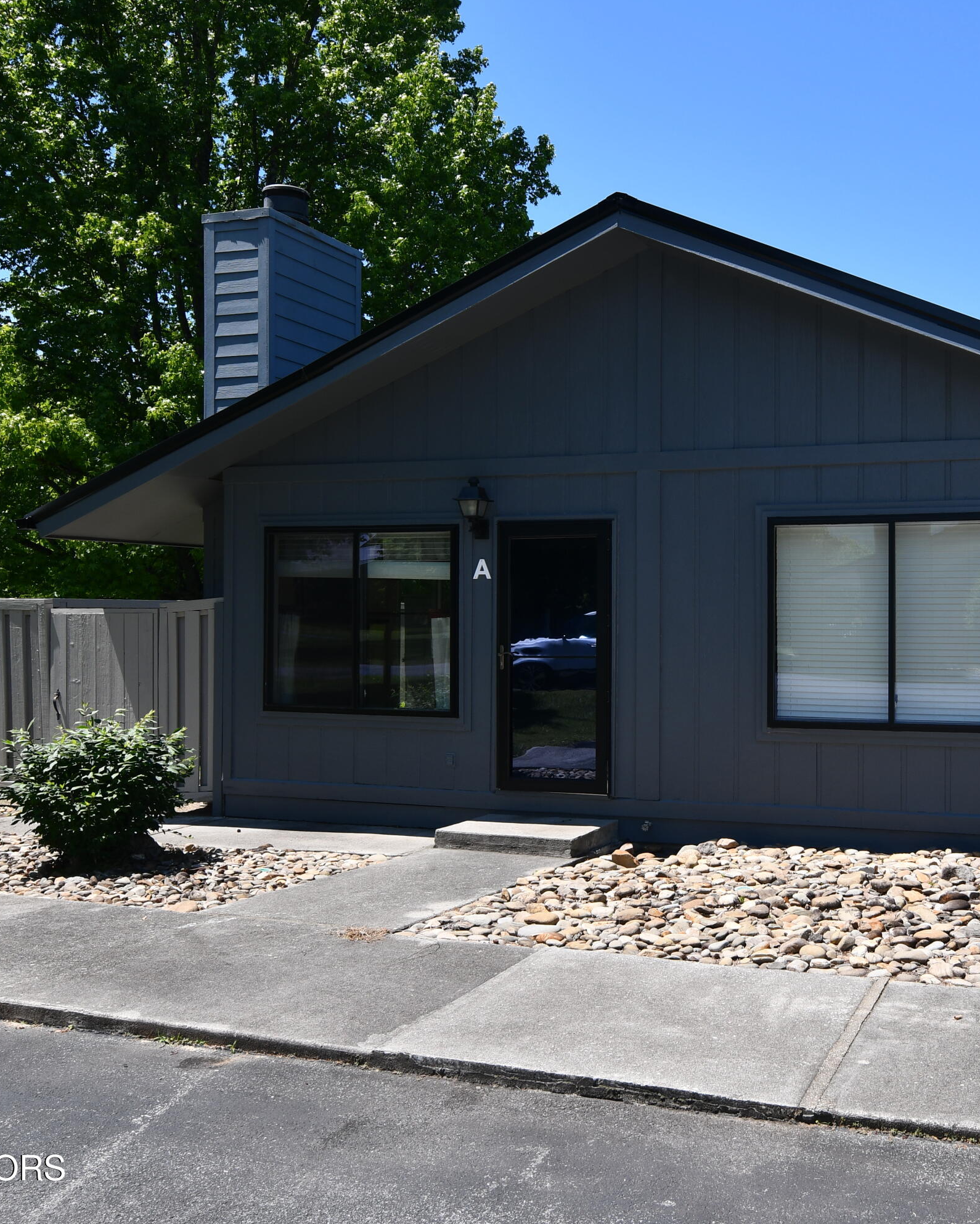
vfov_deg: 52.8
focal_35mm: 34
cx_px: 729
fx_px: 1232
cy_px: 609
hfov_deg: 42.1
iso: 100
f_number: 9
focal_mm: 16
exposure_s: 1/250
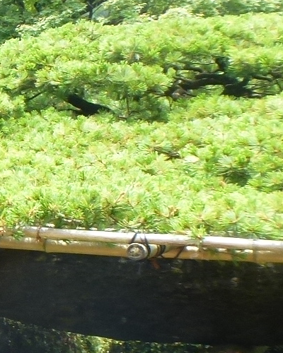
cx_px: -434
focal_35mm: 96
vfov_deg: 19.9
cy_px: 244
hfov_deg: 12.1
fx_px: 1005
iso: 100
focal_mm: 4.3
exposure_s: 1/125
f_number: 3.5
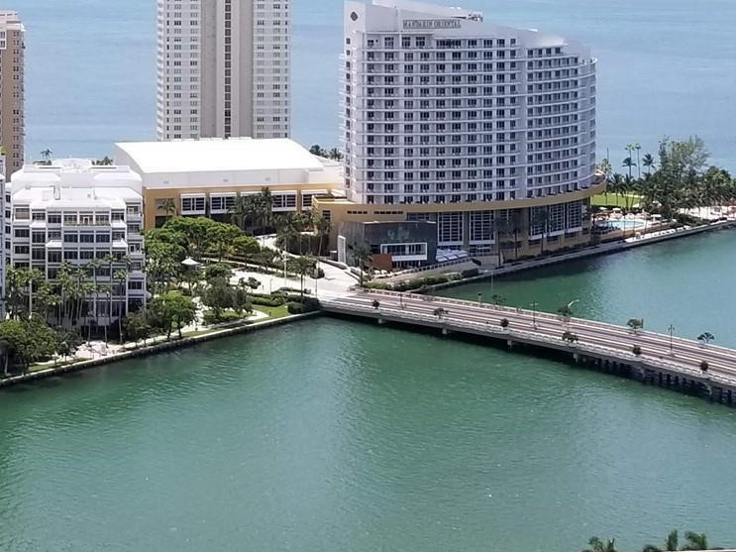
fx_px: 1190
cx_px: 119
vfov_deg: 24.7
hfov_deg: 33.1
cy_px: -16
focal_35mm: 56
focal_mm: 4.25
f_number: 1.7
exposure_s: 1/2347
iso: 50
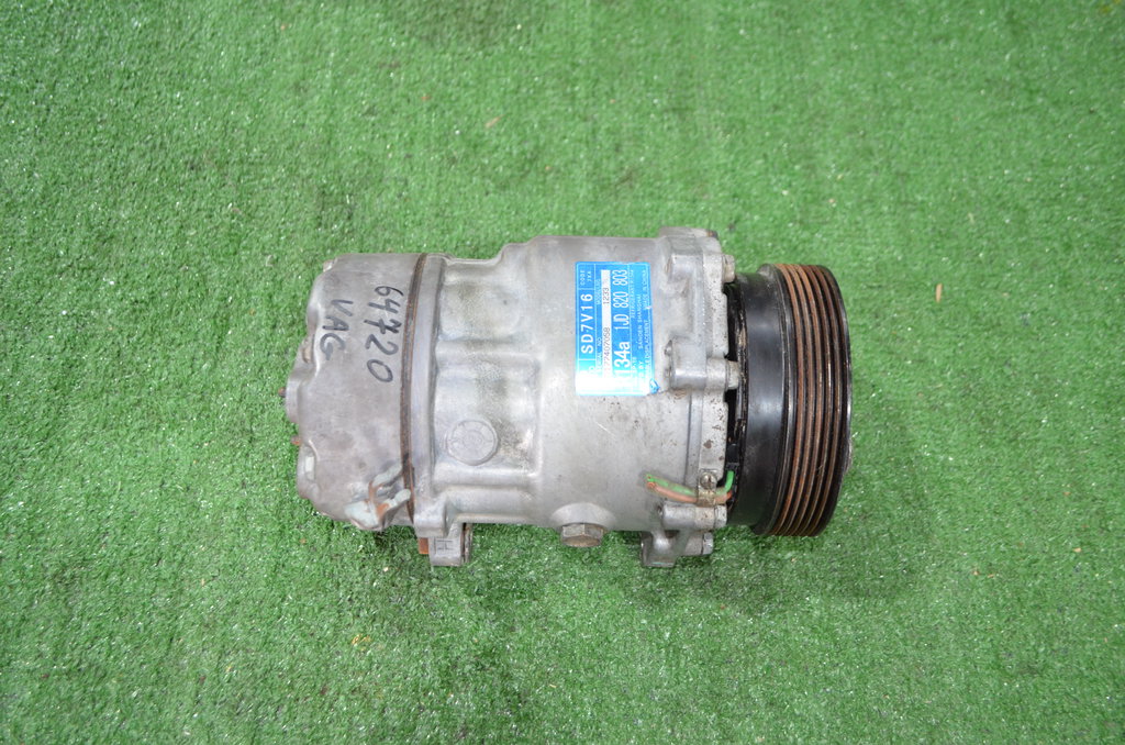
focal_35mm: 33
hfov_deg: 57.3
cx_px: 562
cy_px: 372
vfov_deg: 39.8
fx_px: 1029
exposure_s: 1/60
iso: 1000
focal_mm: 22
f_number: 4
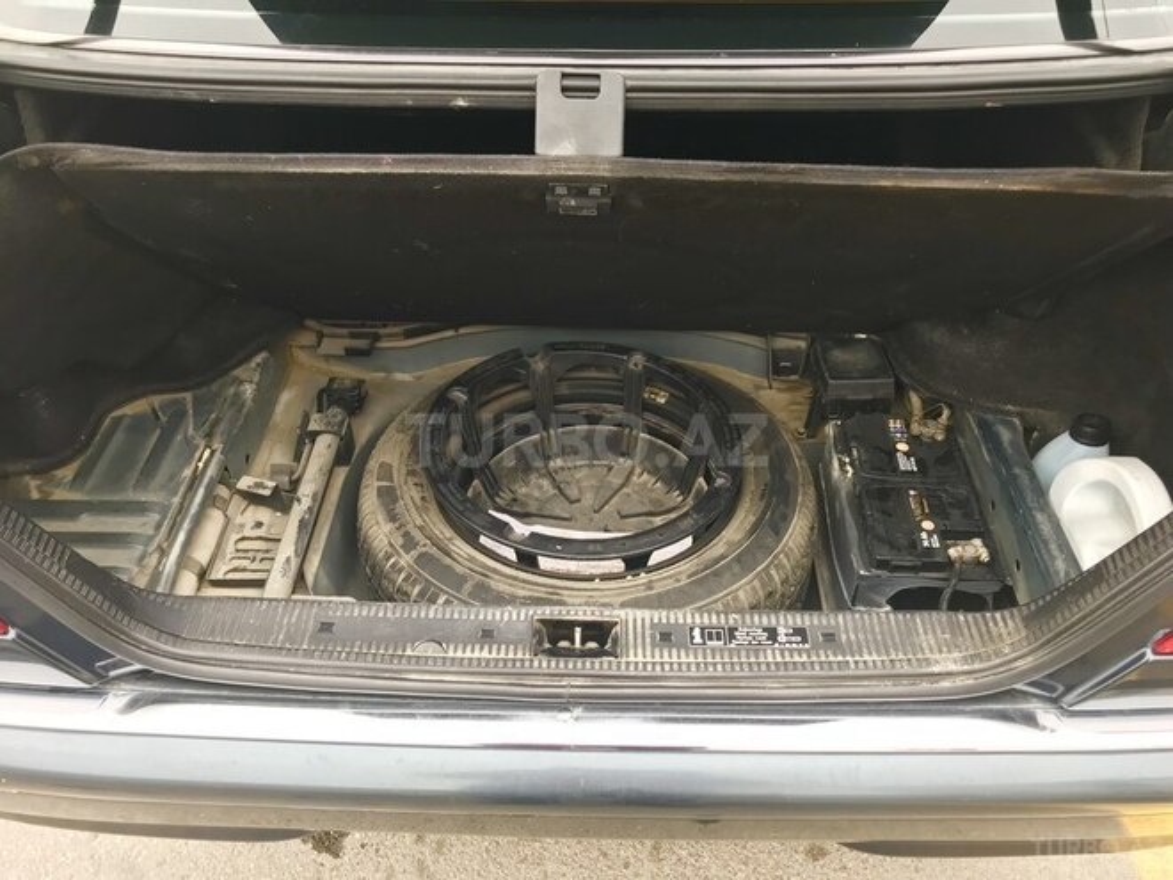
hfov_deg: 63.4
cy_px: 440
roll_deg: -1.1
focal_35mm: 28
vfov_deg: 49.7
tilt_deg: -43.2
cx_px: 586
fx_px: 949
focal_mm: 3.99
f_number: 1.8
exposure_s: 1/90
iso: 32
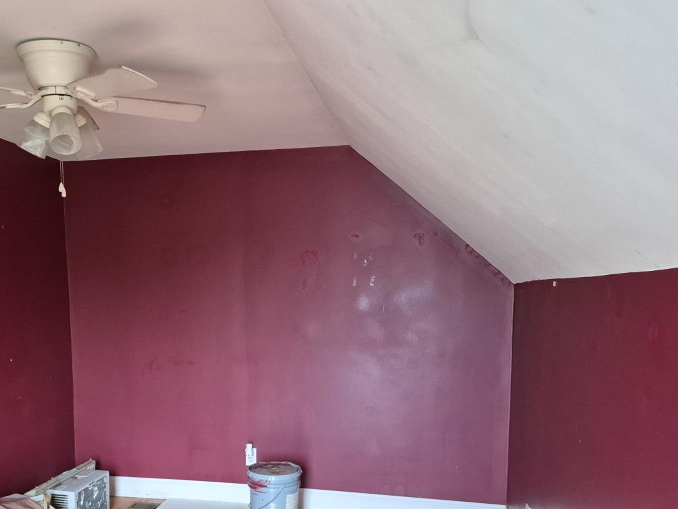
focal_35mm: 34
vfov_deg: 40.8
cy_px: 370
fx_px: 666
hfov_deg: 52.9
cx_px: 225
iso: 800
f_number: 1.8
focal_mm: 5.4
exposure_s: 1/120
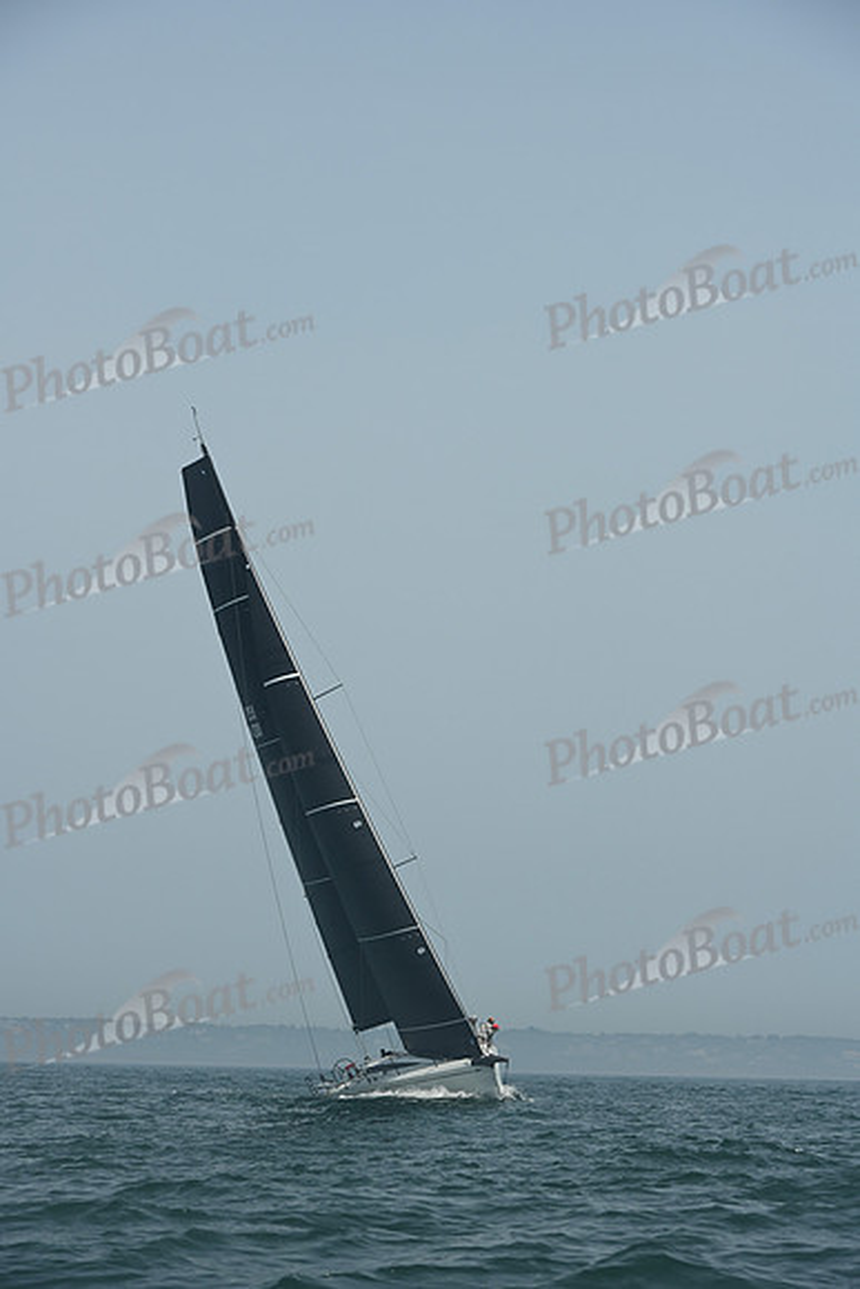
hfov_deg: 11.2
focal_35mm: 122
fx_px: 4369
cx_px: 430
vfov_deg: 16.8
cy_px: 644
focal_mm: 122
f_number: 8
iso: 320
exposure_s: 1/1250
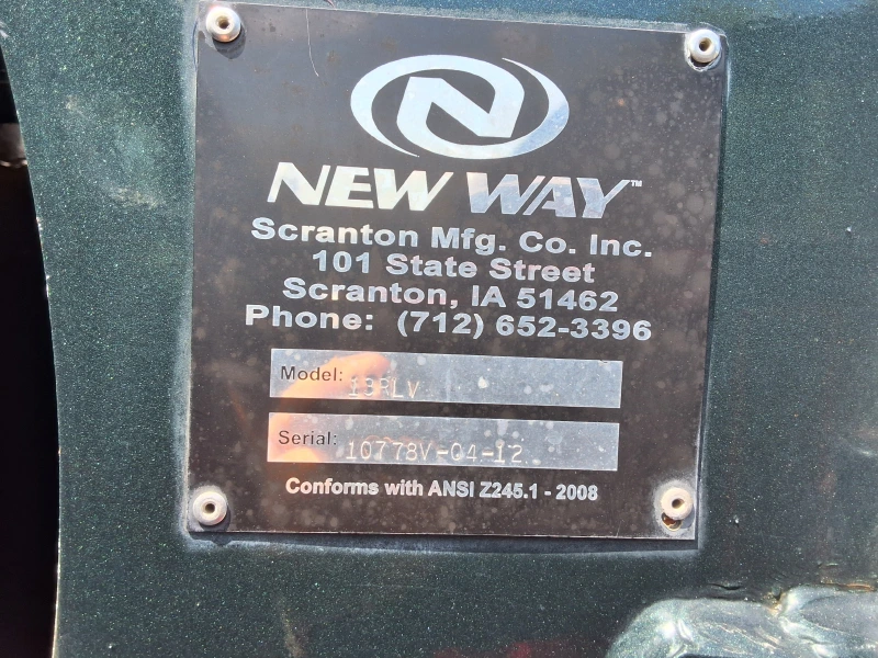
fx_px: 710
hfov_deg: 63.4
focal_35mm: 28
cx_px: 439
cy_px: 329
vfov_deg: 49.7
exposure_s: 1/490
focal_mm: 2.91
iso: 32
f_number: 1.9
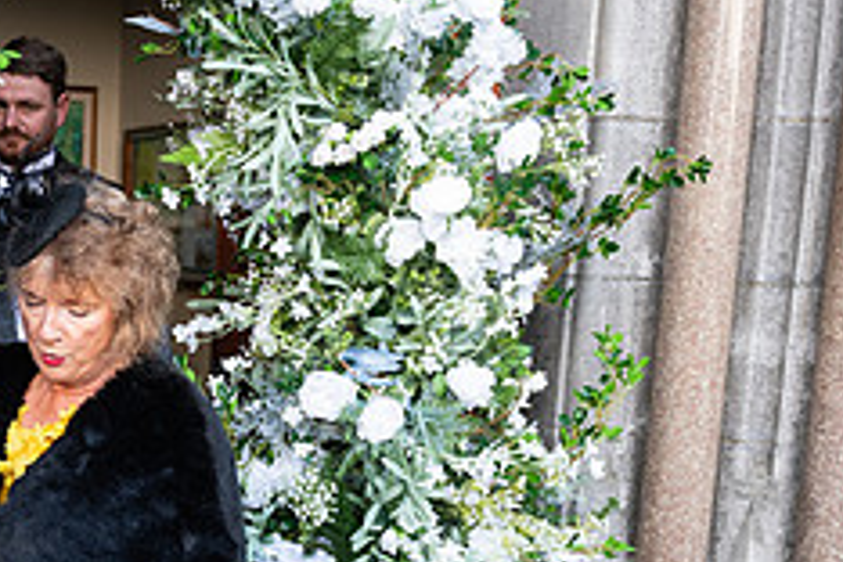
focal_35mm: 67
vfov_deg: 19.9
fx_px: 1569
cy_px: 503
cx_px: 36
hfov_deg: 28.5
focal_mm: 27
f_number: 3.5
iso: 500
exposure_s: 1/320
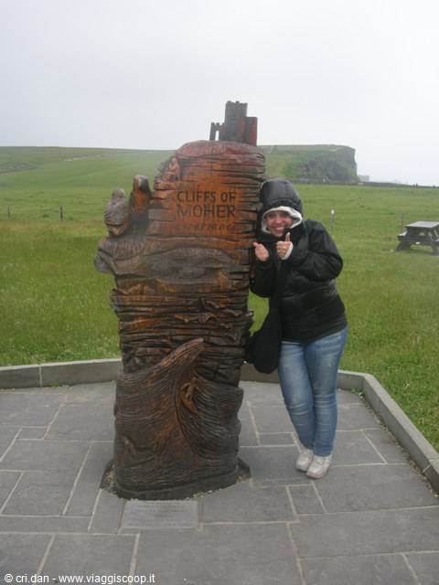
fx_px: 609
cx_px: 220
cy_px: 292
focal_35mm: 36
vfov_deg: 51.4
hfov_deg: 39.7
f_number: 4.3
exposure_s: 1/155
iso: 64
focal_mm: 7.5
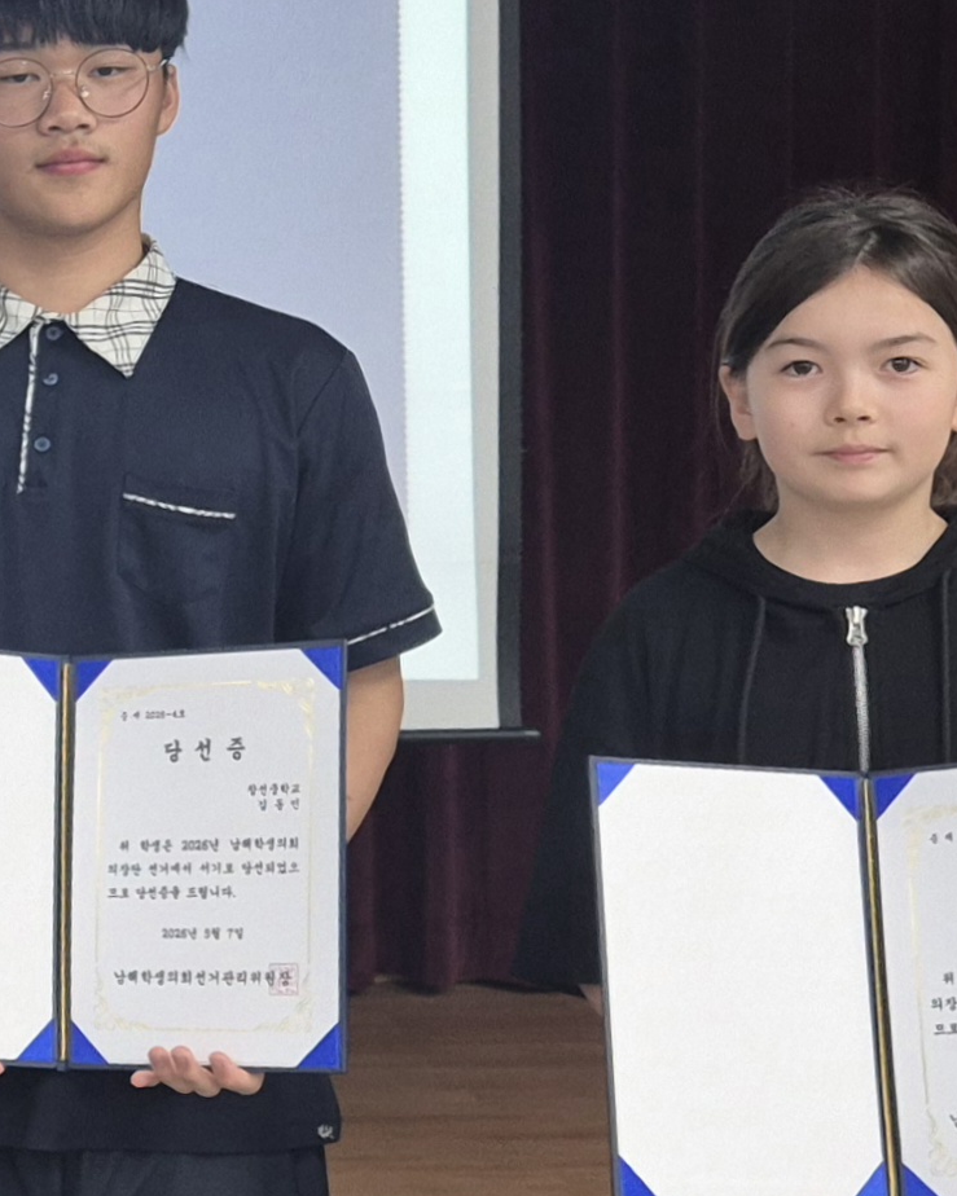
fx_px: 3187
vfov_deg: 21.3
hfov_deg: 15.7
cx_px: -484
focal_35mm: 90
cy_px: 678
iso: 200
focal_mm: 5.4
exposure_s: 1/120
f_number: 1.8
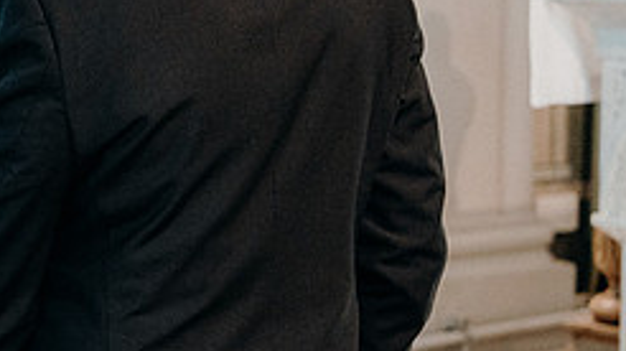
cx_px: -56
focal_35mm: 173
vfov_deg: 7.0
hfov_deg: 12.3
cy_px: 32
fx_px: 2870
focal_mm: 70
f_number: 3.5
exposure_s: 1/160
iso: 5000
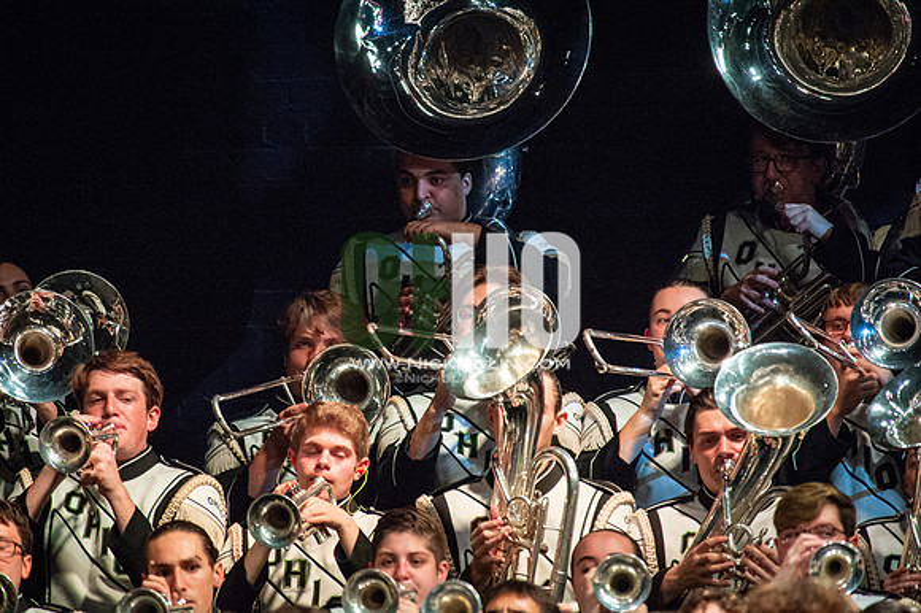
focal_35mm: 600
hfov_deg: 3.4
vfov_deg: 2.3
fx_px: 15341
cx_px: 460
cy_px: 306
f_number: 5.6
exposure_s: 1/400
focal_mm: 600
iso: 5000
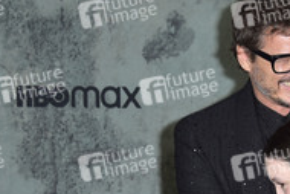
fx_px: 1185
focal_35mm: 147
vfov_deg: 9.3
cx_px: 290
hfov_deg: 13.8
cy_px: 202
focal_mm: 62
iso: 640
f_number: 6.3
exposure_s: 1/250
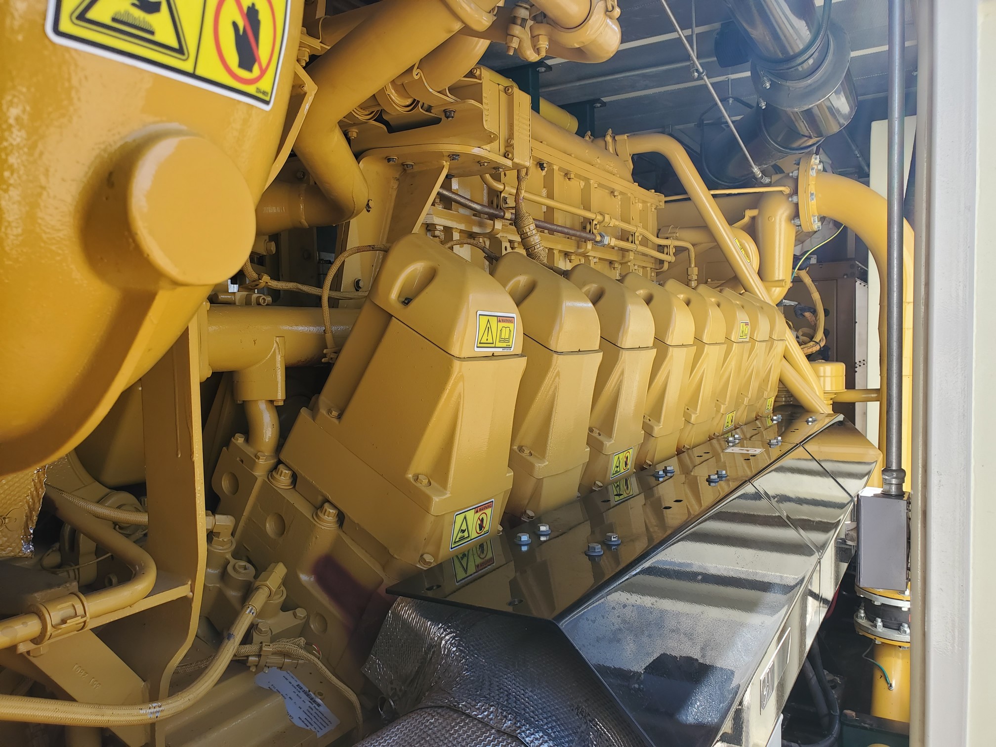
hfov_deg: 67.3
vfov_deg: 53.1
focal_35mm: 26
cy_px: 374
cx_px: 498
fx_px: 748
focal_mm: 4.3
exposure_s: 1/199
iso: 50
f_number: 2.4
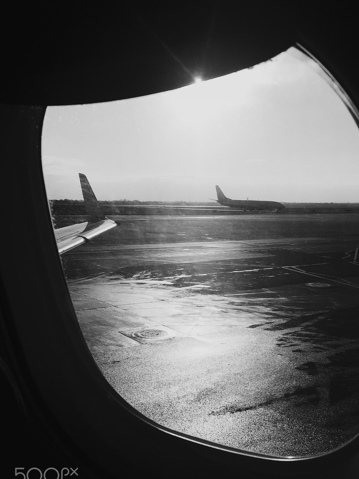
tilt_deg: -5.3
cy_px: 248
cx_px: 198
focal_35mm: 33
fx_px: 457
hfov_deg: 42.9
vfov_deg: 55.4
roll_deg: -3.4
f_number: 2.2
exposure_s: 1/9901
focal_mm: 4.15
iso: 32
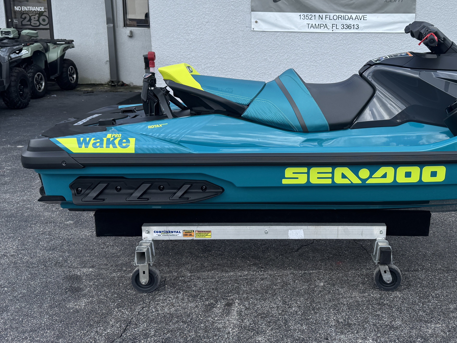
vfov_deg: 36.8
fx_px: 515
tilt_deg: -13.0
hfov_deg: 47.0
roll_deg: -1.2
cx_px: 311
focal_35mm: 39
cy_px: 151
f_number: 1.78
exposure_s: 1/1818
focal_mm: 6.76
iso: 80
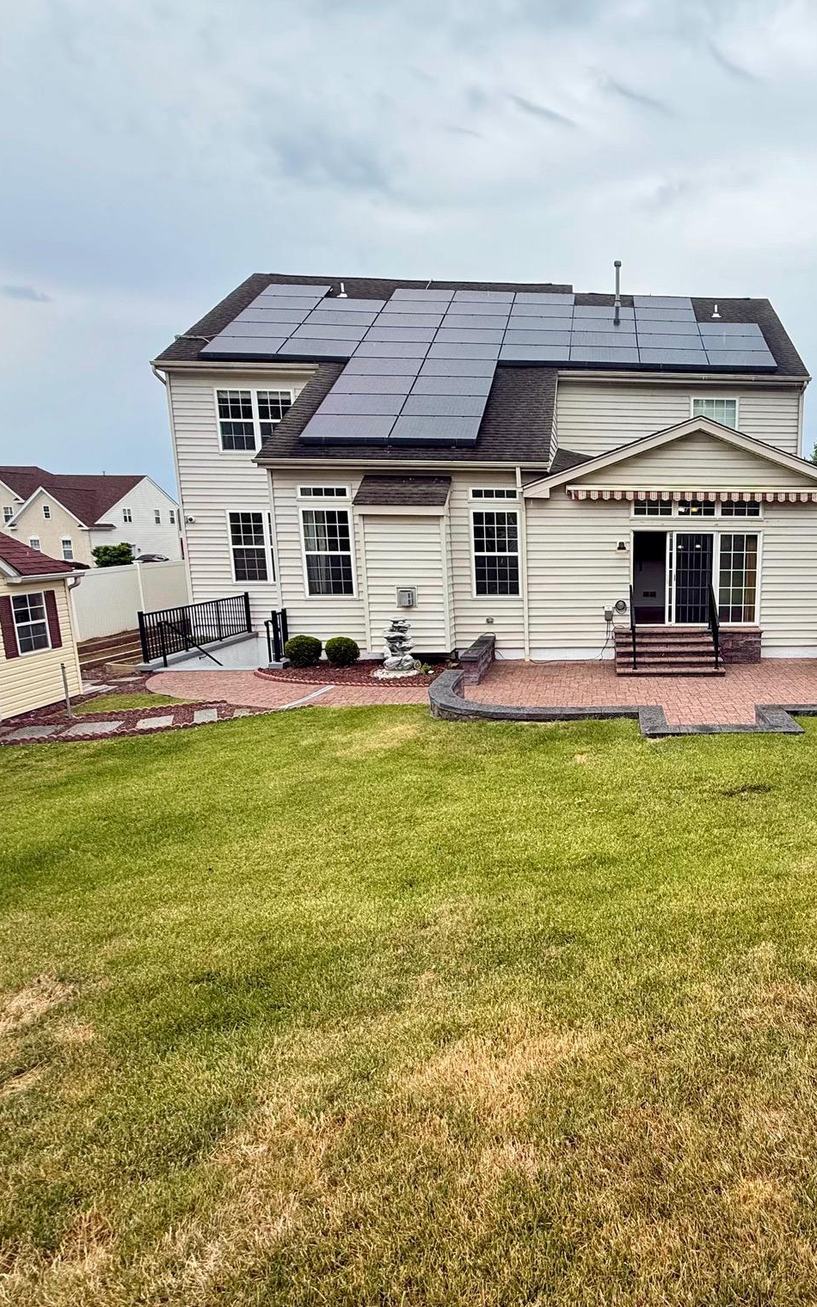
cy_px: 650
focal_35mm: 20
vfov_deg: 85.1
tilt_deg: -9.5
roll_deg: -0.8
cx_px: 657
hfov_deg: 55.3
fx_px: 713
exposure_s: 1/694
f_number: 2.2
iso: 50
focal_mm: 2.22
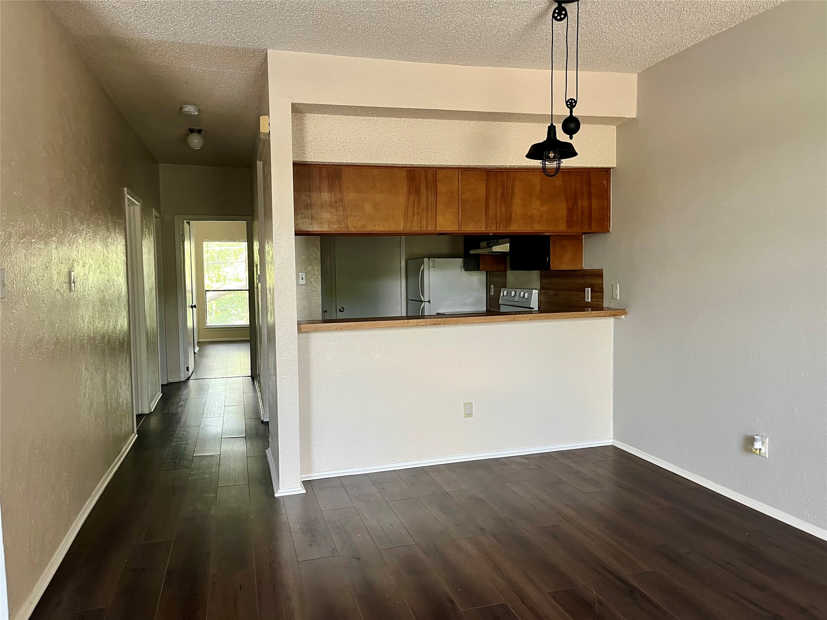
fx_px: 621
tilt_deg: -3.3
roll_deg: +0.9
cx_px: 414
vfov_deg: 53.1
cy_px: 310
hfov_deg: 67.3
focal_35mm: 26
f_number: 1.6
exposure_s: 1/60
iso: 125
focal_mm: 5.1
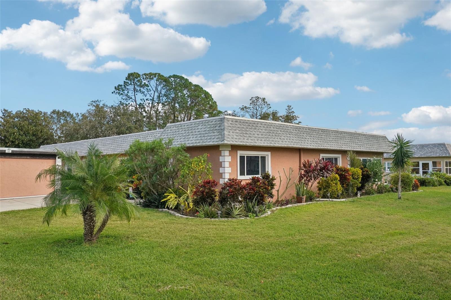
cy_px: 150
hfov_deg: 61.9
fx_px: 376
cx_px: 226
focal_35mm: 30
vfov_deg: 43.6
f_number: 8
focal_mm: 20
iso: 800
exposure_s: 1/1250
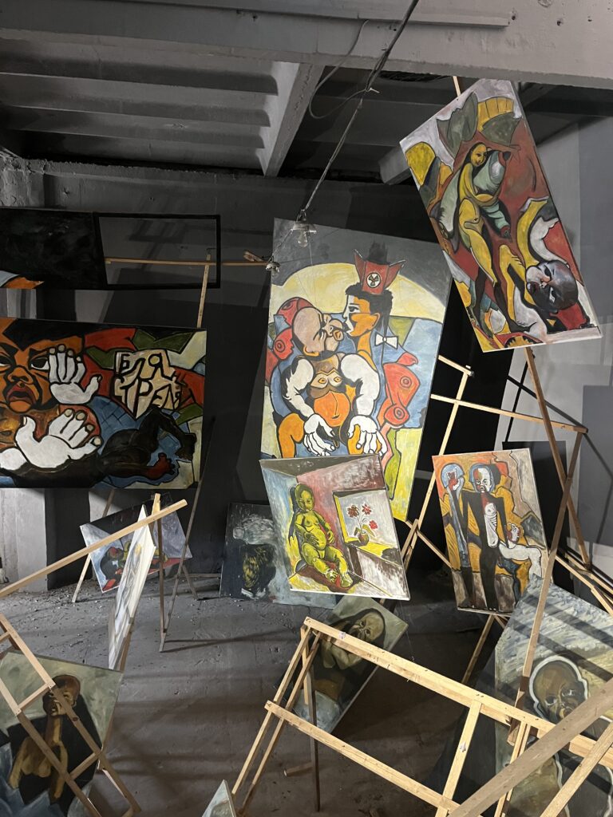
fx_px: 614
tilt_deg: -12.2
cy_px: 408
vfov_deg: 67.3
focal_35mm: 26
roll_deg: -0.9
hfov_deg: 53.1
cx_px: 306
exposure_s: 1/33
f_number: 1.6
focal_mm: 5.1
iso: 500
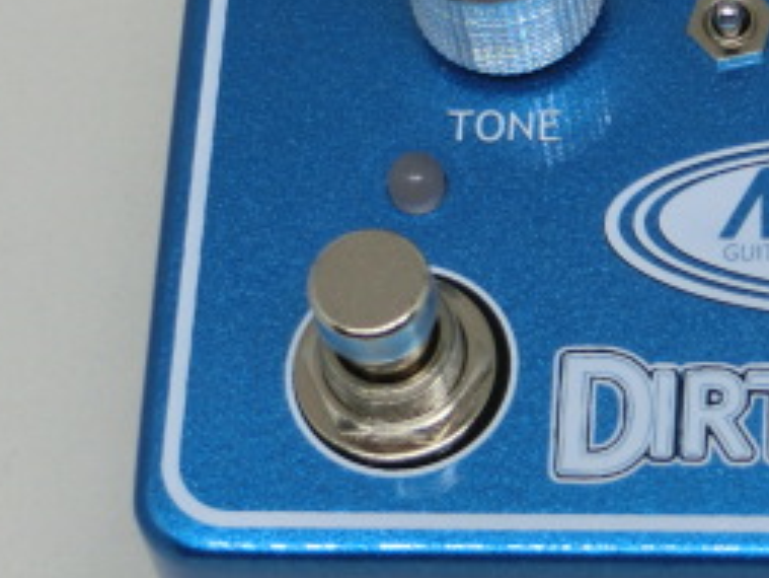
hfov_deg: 11.0
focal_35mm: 177
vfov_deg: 8.4
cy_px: 195
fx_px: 3934
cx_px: 830
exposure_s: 1/125
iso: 125
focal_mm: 12.4
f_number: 5.2
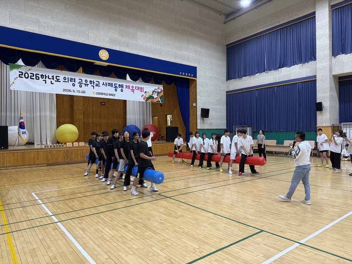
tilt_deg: +0.6
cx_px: 176
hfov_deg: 71.6
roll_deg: +0.9
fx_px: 244
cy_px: 132
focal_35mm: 24
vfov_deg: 56.8
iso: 125
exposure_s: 1/60
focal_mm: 6.76
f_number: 1.78
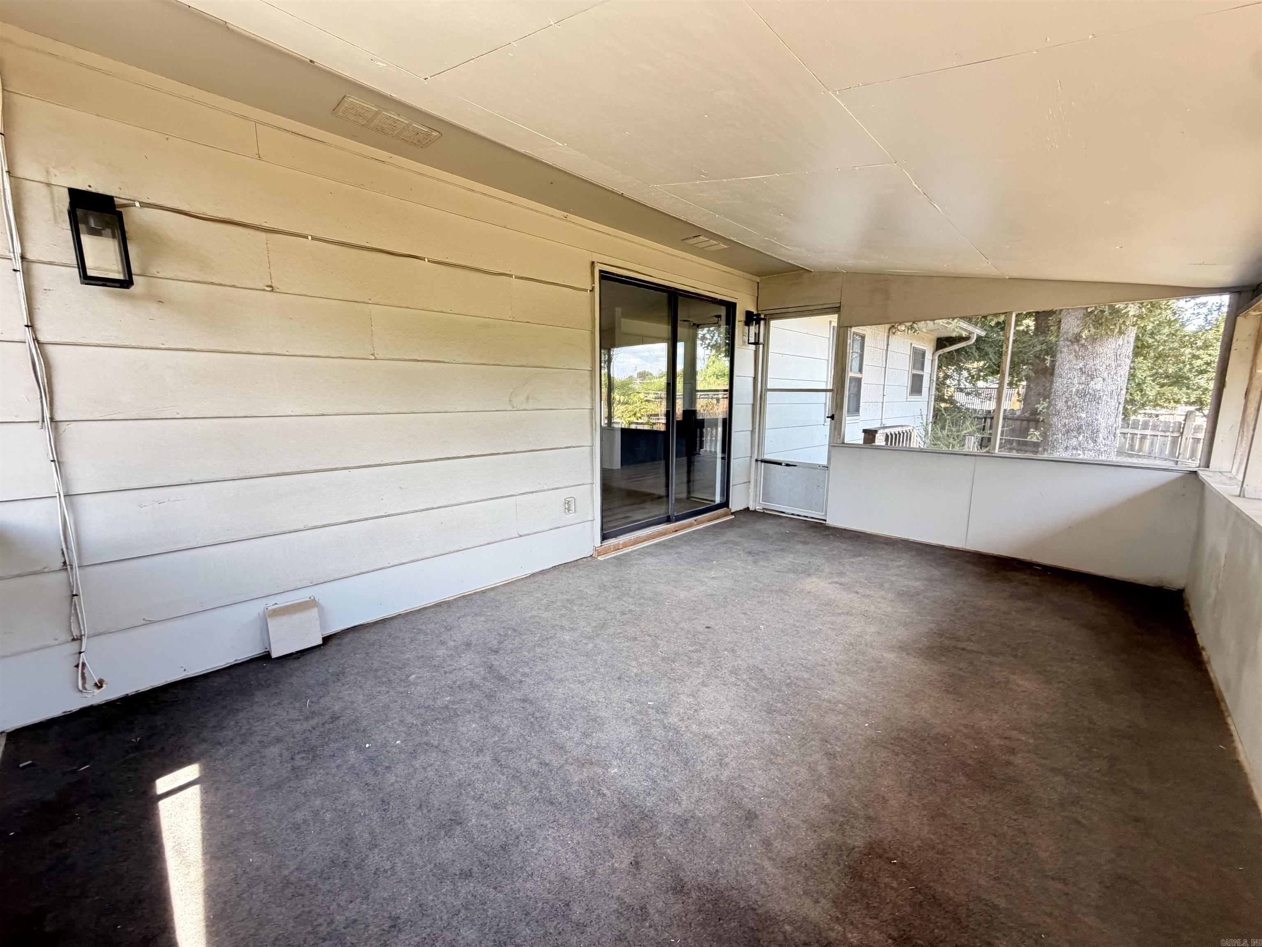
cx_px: 631
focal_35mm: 14
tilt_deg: -10.0
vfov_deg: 85.7
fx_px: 510
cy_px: 474
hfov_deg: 102.1
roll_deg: -0.2
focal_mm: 2.22
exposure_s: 1/121
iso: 320
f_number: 2.2
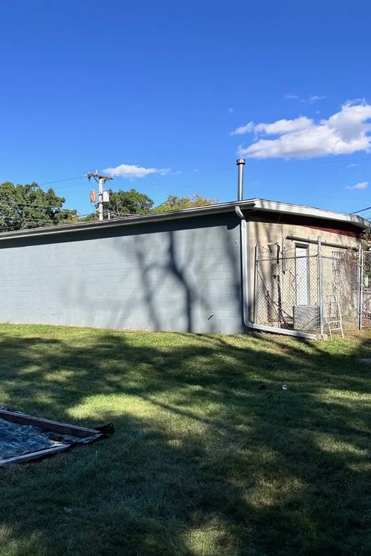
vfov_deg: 51.9
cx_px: 121
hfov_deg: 35.6
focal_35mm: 37
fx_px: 572
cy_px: 275
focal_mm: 5.96
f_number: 1.6
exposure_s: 1/2639
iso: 50
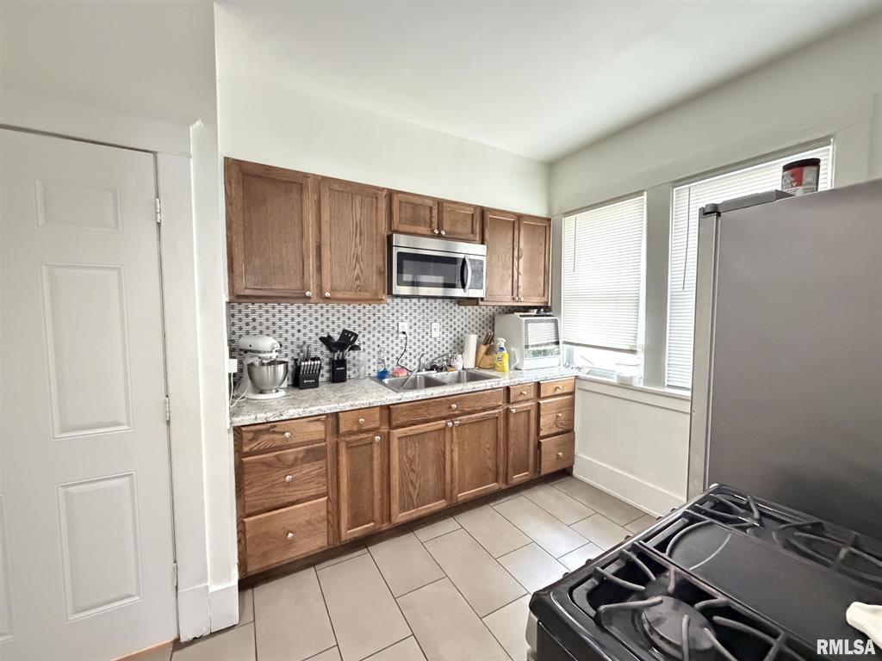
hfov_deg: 102.1
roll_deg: +0.0
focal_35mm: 14
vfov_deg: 85.7
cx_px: 441
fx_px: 357
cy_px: 330
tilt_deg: -3.3
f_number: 2.2
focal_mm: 2.22
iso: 1600
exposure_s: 1/35
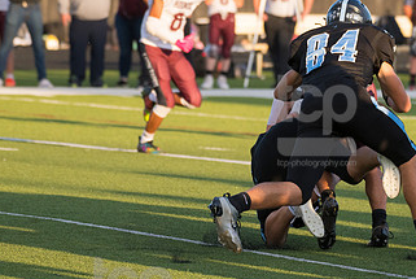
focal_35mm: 433
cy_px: 121
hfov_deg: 4.8
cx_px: 318
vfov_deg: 3.2
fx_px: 5010
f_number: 5.6
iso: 1250
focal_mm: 240
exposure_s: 1/2000
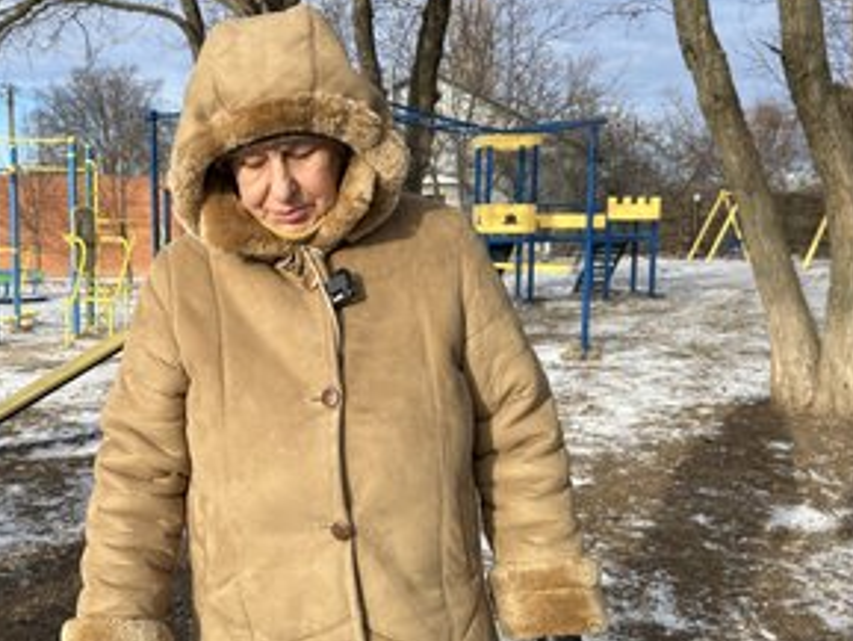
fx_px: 887
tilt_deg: -4.1
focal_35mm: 36
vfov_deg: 39.7
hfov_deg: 50.3
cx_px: 274
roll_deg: -0.6
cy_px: 304
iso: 50
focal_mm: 5.7
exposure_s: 1/2208
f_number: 1.5
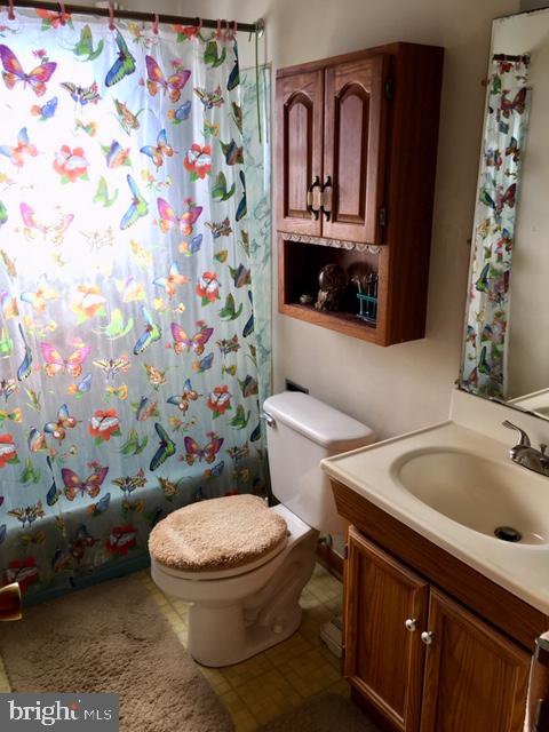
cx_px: 274
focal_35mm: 29
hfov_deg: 48.2
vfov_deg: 61.7
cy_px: 366
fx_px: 613
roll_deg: +0.0
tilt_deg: -17.4
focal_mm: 4.15
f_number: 2.2
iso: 32
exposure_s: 1/30
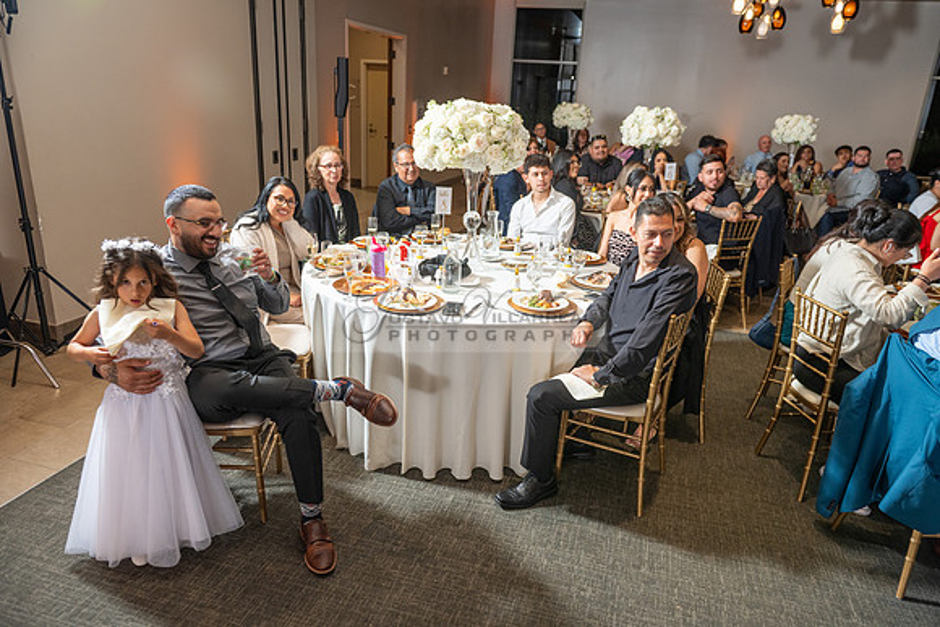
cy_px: 314
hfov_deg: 73.7
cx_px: 470
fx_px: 627
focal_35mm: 24
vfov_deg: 53.2
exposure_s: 1/160
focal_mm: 24
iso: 800
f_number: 3.5
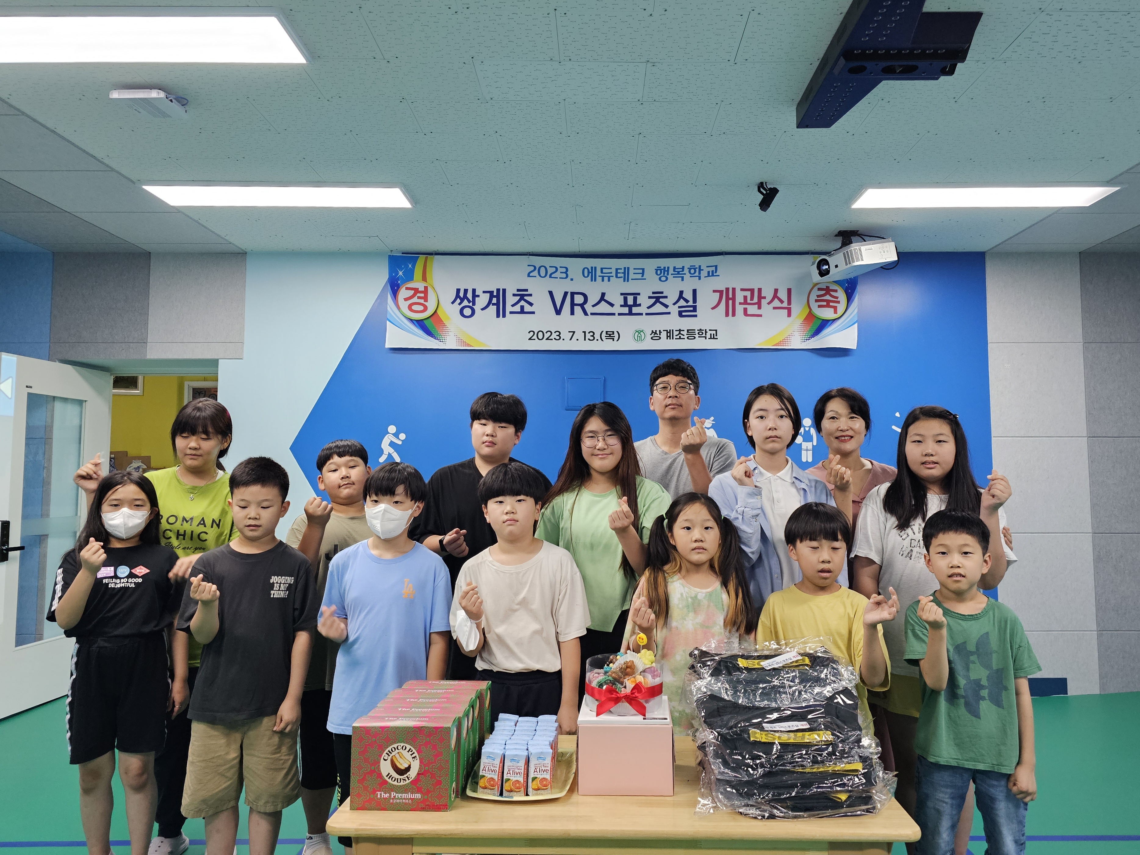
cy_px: 428
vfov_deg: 58.9
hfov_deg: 73.9
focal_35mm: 23
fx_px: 757
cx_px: 570
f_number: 1.7
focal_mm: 6.3
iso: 320
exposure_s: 1/120
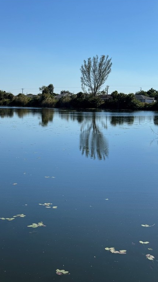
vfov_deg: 39.2
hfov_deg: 22.5
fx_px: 395
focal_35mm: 53
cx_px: 53
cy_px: 140
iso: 64
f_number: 1.78
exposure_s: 1/7092
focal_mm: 6.76
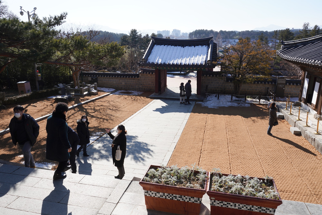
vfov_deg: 46.4
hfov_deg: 65.5
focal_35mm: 28
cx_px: 161
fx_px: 250
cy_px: 108
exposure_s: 1/100
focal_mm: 28
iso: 200
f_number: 18
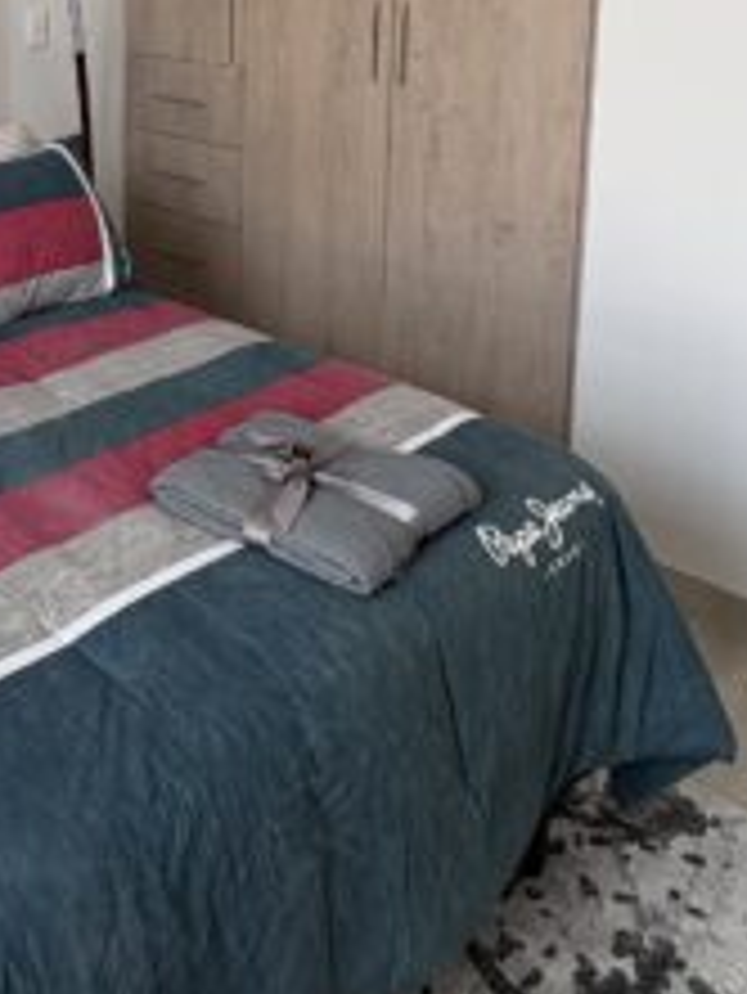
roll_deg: +0.7
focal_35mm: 38
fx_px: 1092
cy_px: 81
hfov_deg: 36.7
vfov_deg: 44.1
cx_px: 176
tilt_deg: -5.6
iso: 80
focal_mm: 2.22
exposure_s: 1/133
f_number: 2.2
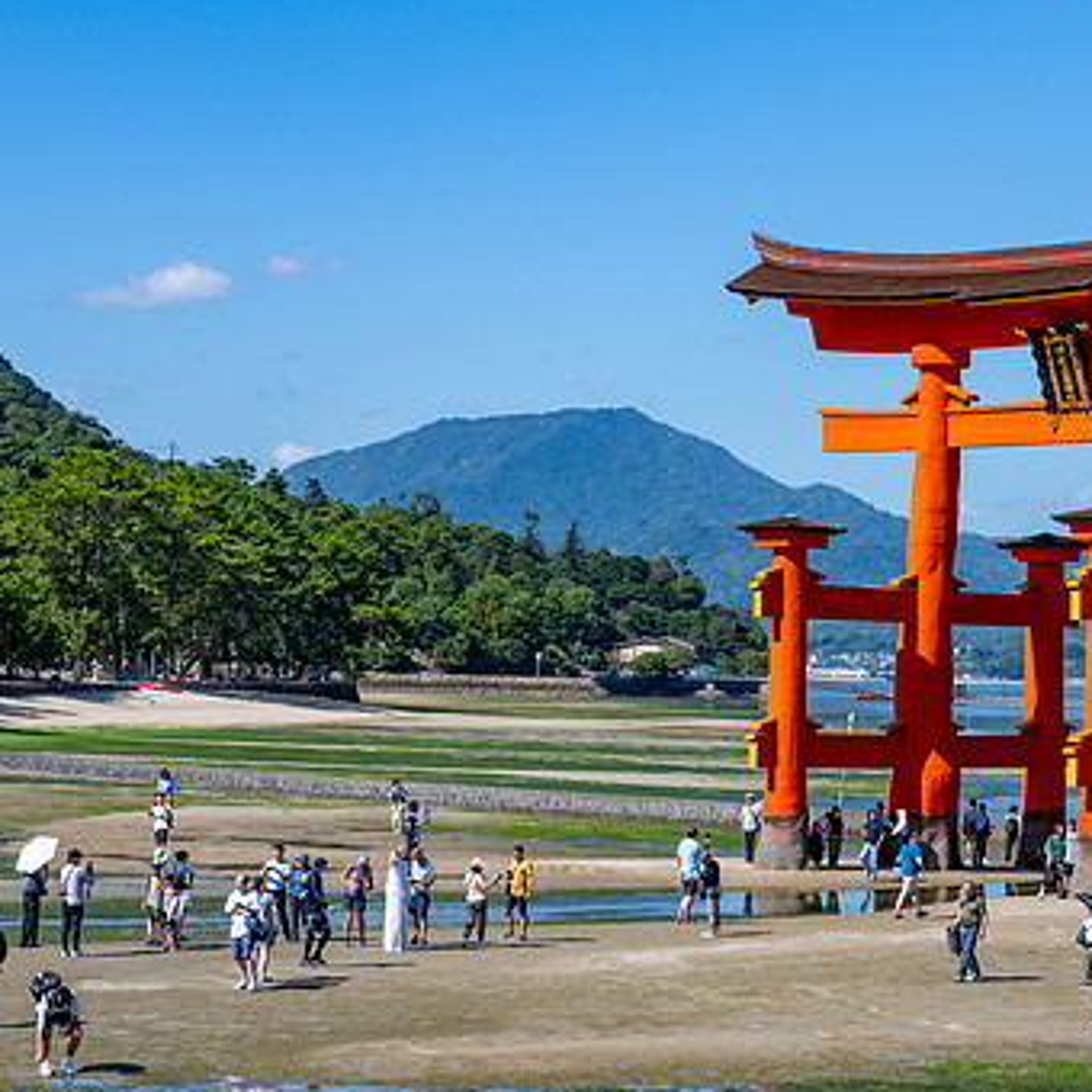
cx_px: 769
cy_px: 575
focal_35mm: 83
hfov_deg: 20.8
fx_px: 2962
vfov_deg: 20.9
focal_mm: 43
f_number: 8
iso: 125
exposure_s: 1/320
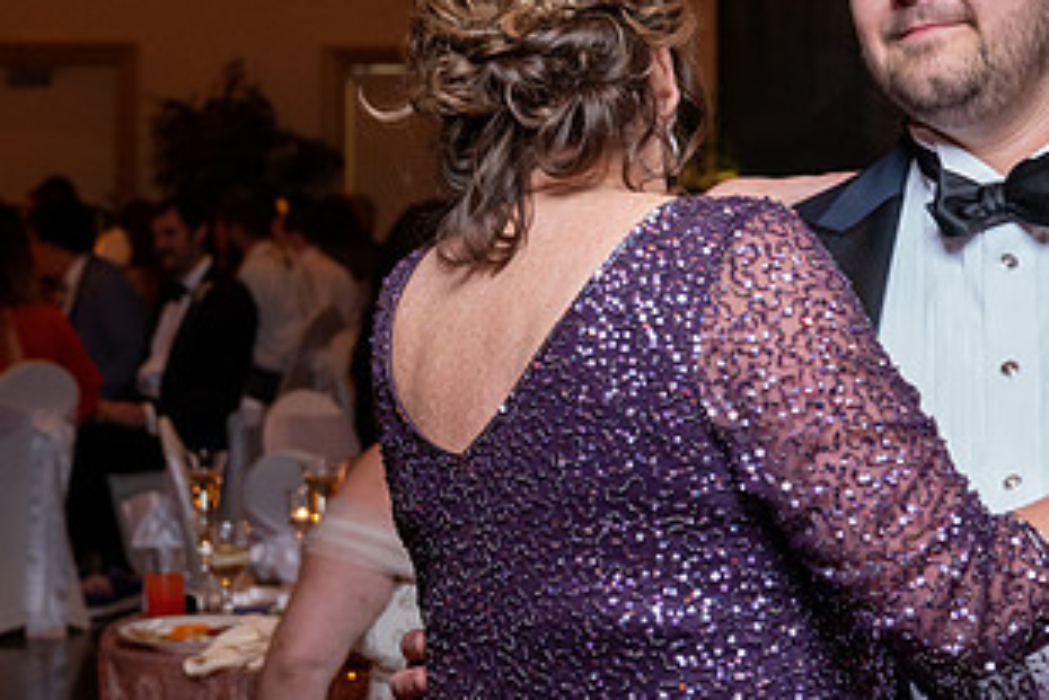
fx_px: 3061
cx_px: 637
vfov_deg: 13.0
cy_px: 253
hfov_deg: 19.4
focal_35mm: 105
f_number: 4
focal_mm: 42
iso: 2000
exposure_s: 1/100
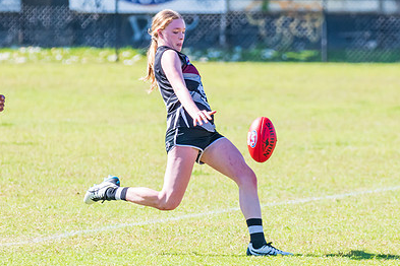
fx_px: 8522
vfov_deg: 1.8
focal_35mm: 767
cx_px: 281
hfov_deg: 2.7
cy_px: 149
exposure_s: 1/2000
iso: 800
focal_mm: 360
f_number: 6.3
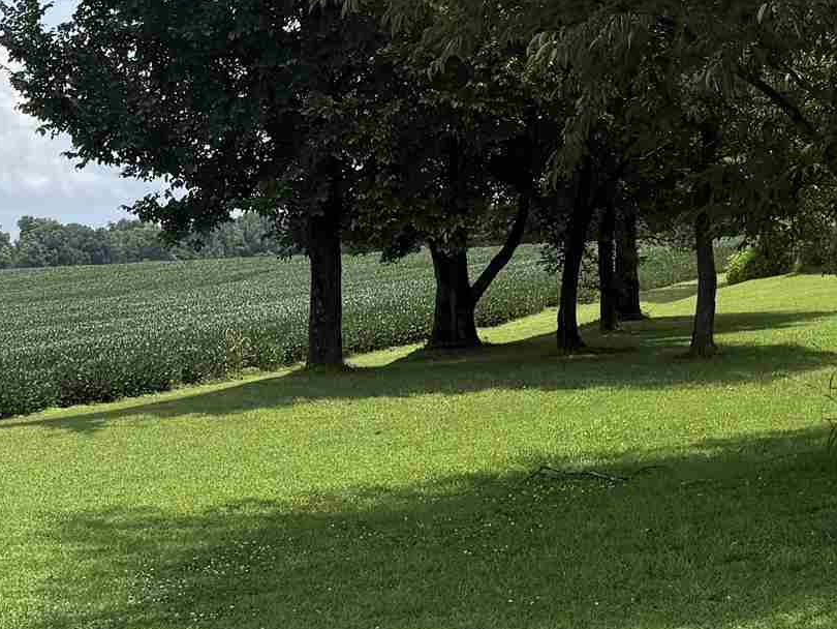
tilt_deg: +2.9
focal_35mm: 91
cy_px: 115
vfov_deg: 16.1
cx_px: 822
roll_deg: +1.9
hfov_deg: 20.9
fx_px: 2201
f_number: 1.78
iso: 80
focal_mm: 6.76
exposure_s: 1/4975
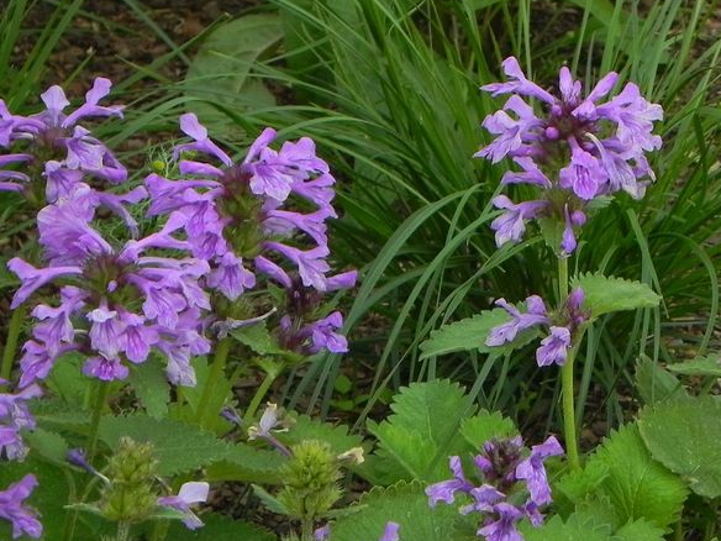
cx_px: 382
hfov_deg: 5.9
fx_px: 6998
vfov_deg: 4.4
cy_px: 377
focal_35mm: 336
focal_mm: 32.7
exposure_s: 1/160
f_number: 5
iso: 160
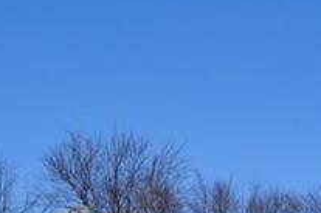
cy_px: 335
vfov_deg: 7.5
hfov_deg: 10.4
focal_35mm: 178
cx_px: 687
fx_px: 1584
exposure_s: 1/500
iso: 200
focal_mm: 24
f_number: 11
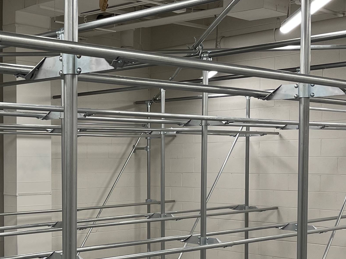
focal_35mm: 66
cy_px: 204
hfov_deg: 28.9
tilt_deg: -2.9
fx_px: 660
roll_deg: +0.0
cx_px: 78
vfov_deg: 22.0
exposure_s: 1/120
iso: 100
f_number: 1.6
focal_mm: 5.1
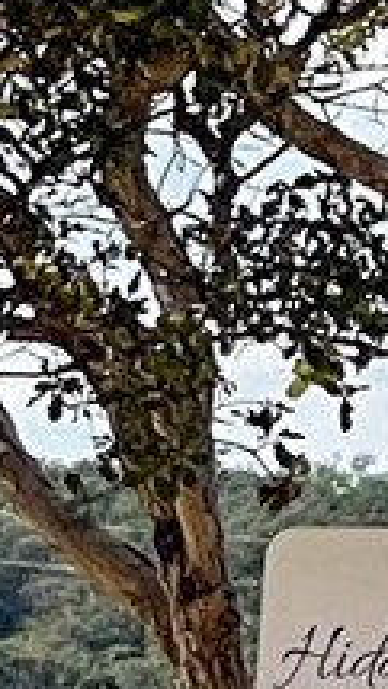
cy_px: 1263
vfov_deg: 3.2
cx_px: 1472
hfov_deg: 1.8
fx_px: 12140
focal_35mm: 664
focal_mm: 7.5
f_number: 2.2
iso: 20
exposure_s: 1/1410
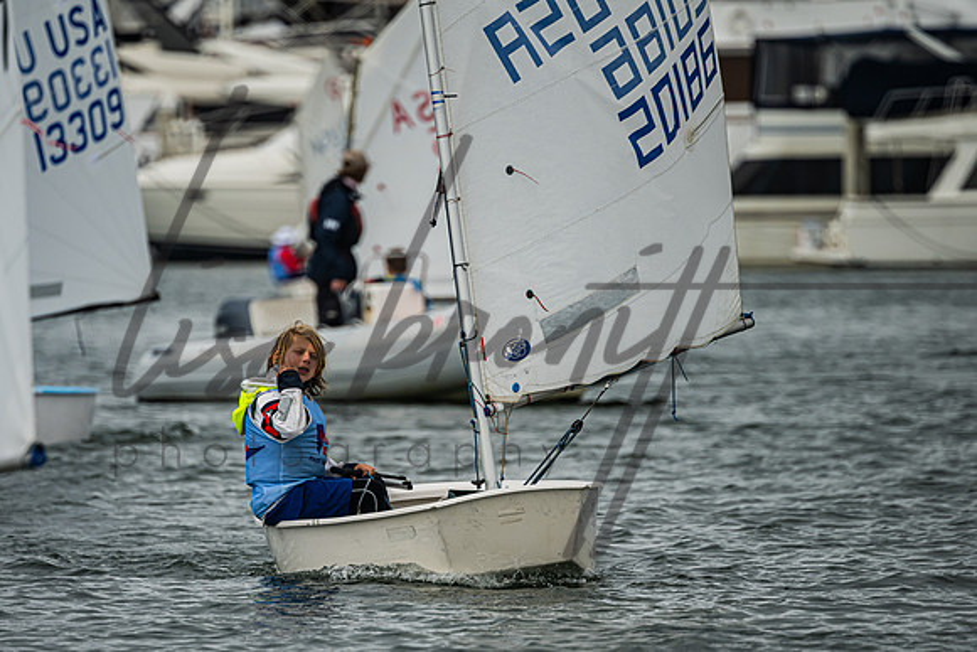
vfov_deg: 2.6
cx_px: 421
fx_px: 14214
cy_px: 393
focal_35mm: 524
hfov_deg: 3.9
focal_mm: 400
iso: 320
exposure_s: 1/3200
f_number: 5.6
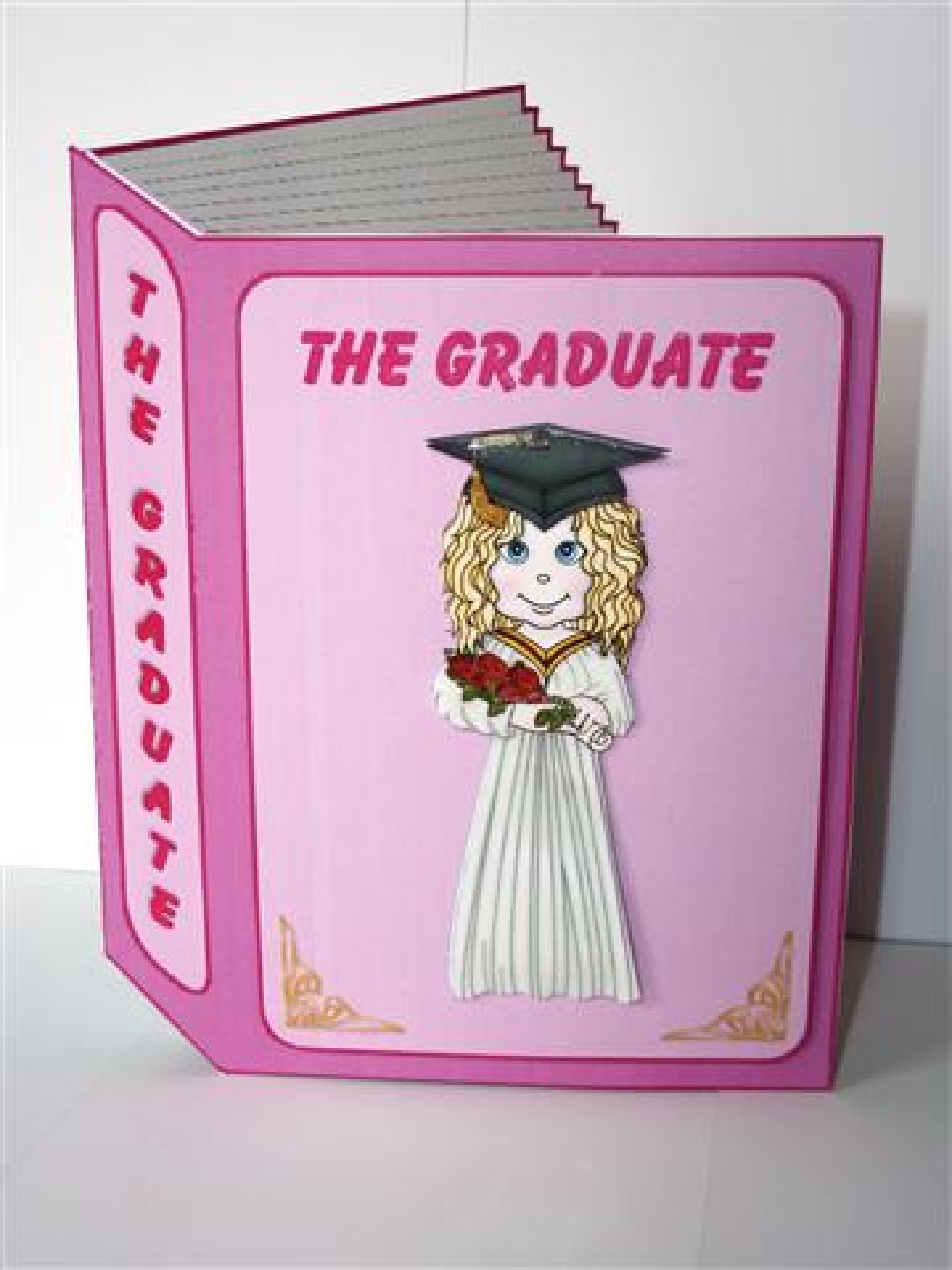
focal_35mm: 45
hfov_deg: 32.2
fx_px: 1650
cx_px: 476
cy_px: 635
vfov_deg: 42.1
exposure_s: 1/60
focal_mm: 7.3
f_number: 3.7
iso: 100
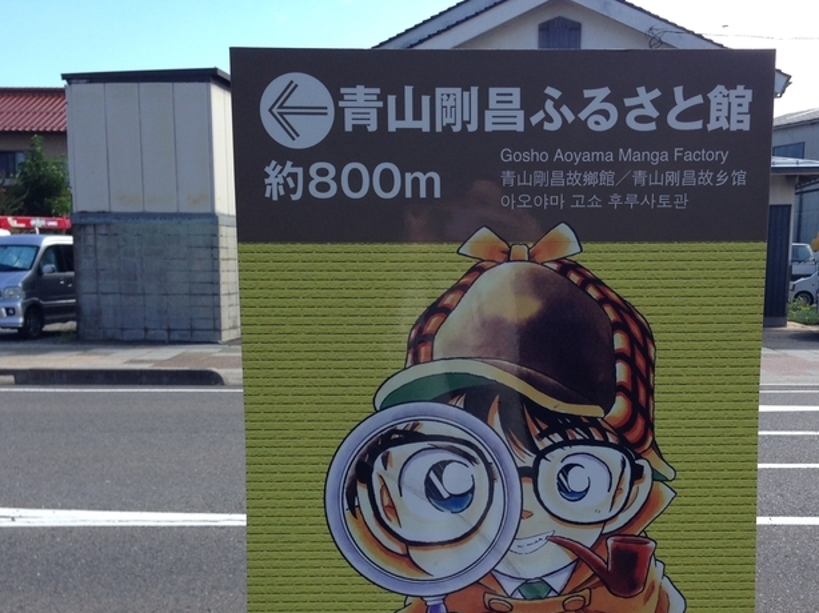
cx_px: 470
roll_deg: -0.4
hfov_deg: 43.7
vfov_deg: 33.4
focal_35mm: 43
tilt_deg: -6.0
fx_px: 1017
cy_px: 386
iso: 50
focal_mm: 4.12
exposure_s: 1/733
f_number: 2.4
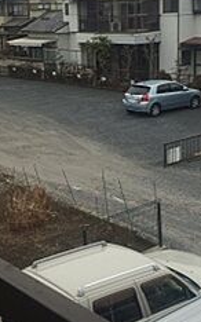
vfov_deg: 32.5
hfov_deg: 20.5
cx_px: 62
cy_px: 155
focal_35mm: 63
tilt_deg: -19.4
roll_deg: +3.3
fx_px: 553
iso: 32
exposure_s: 1/414
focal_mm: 4.15
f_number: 2.2
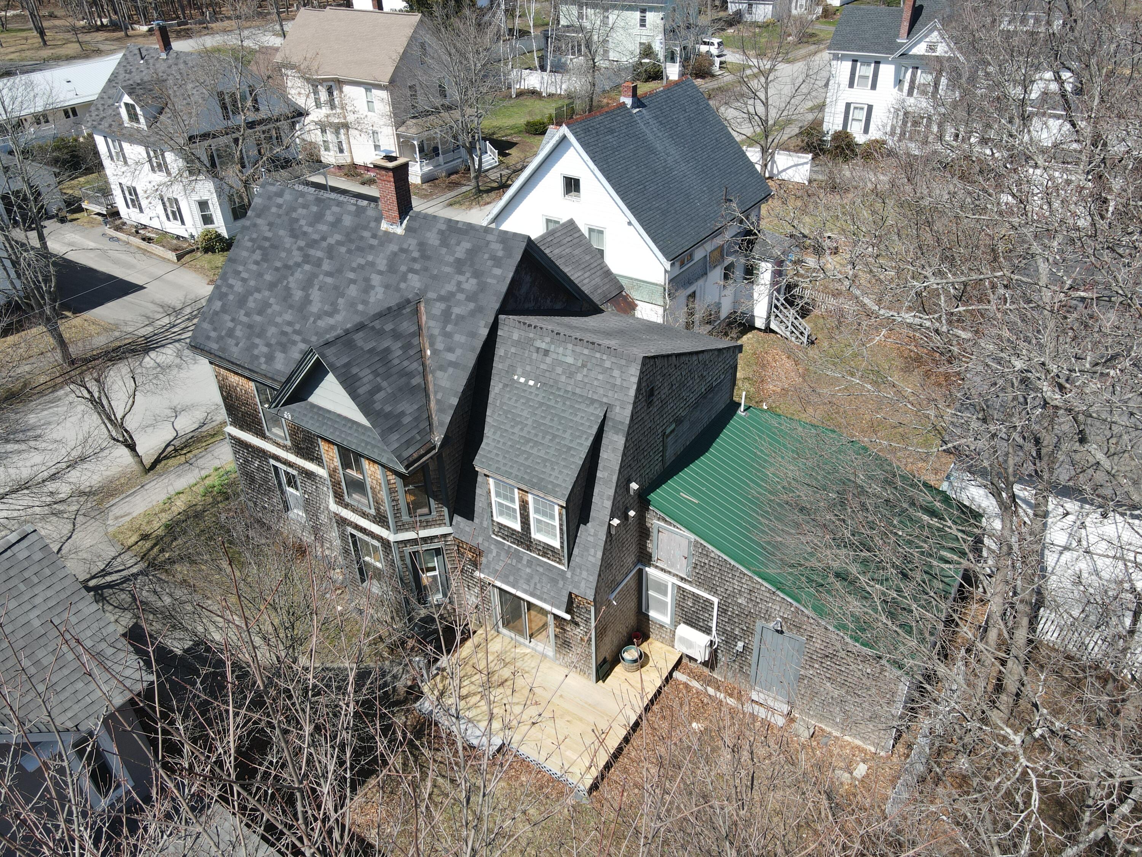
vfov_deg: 56.8
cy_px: 428
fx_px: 792
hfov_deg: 71.6
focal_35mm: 24
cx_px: 571
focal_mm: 4.5
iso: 100
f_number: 2.8
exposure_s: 1/500
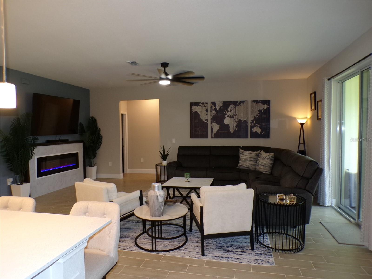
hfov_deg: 71.6
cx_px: 186
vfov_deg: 56.8
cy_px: 140
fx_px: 258
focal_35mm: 24
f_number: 3
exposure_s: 1/34
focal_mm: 4.3
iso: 200
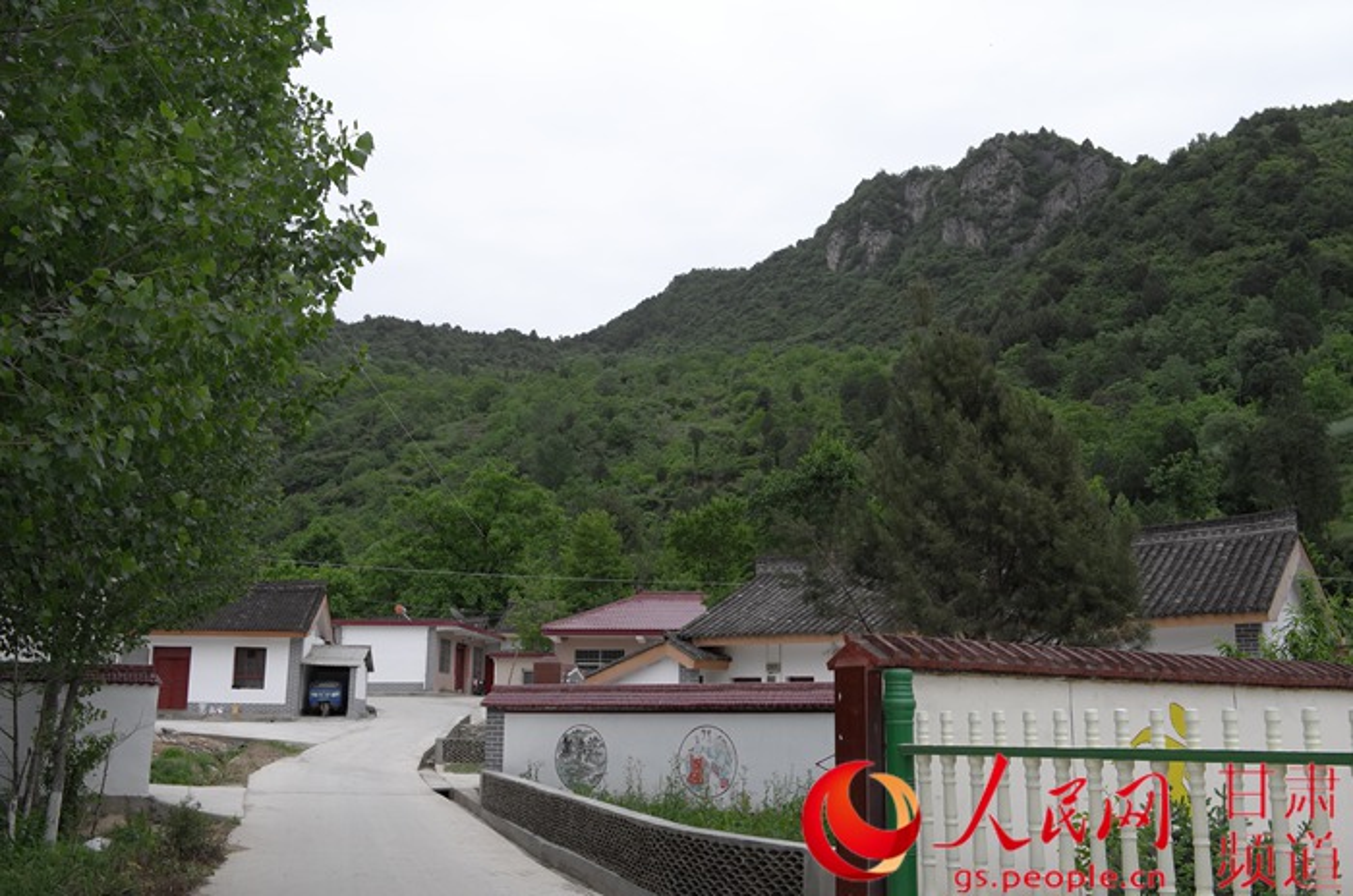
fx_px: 1313
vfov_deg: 37.7
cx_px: 676
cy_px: 448
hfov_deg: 54.5
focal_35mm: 35
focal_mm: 23.8
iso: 100
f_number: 8
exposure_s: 1/250
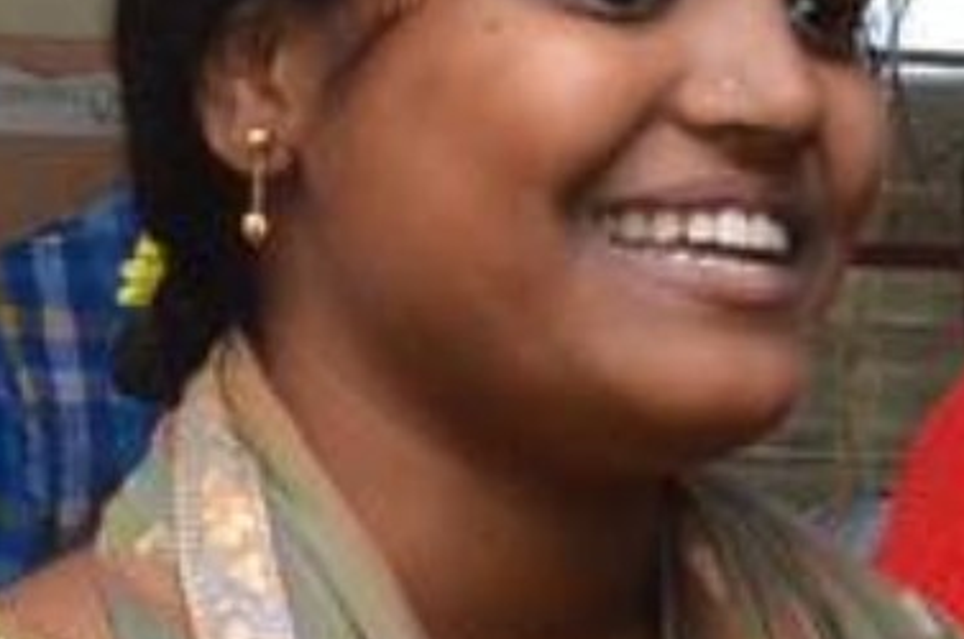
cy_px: 414
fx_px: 7218
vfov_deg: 5.1
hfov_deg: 7.4
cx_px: 1743
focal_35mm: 270
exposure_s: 1/125
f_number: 7.1
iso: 1600
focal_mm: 30
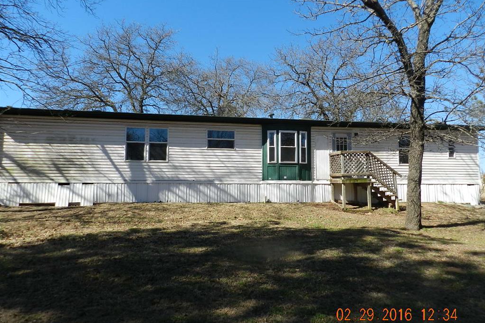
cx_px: 243
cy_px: 170
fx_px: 323
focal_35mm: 24
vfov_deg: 53.1
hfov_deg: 73.8
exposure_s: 1/1250
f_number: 3.4
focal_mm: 4
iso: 160
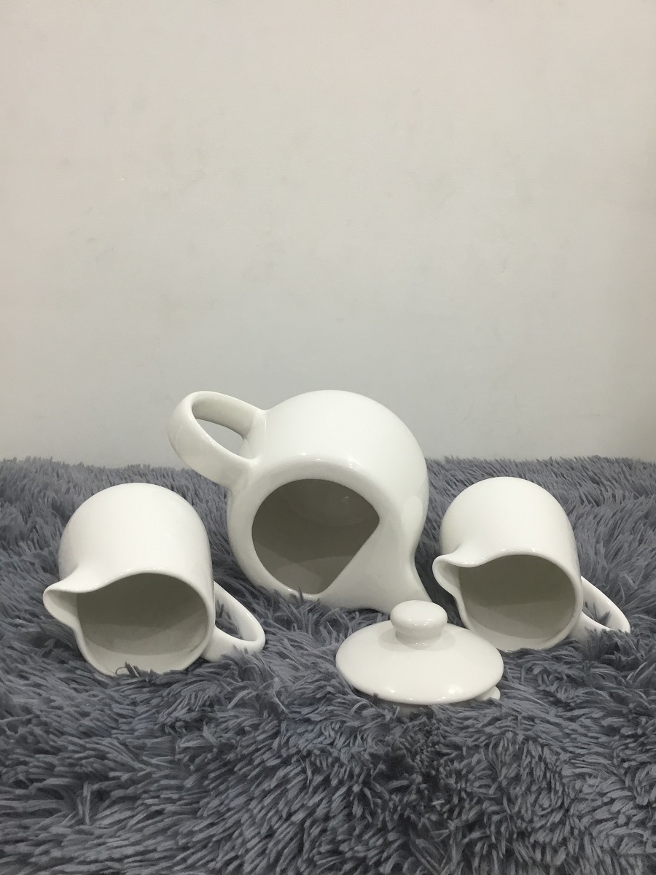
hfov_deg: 45.4
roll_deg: -0.4
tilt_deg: -13.8
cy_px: 438
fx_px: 783
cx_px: 328
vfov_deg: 58.4
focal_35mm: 31
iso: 64
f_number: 2.4
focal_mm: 3.3
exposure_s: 1/33
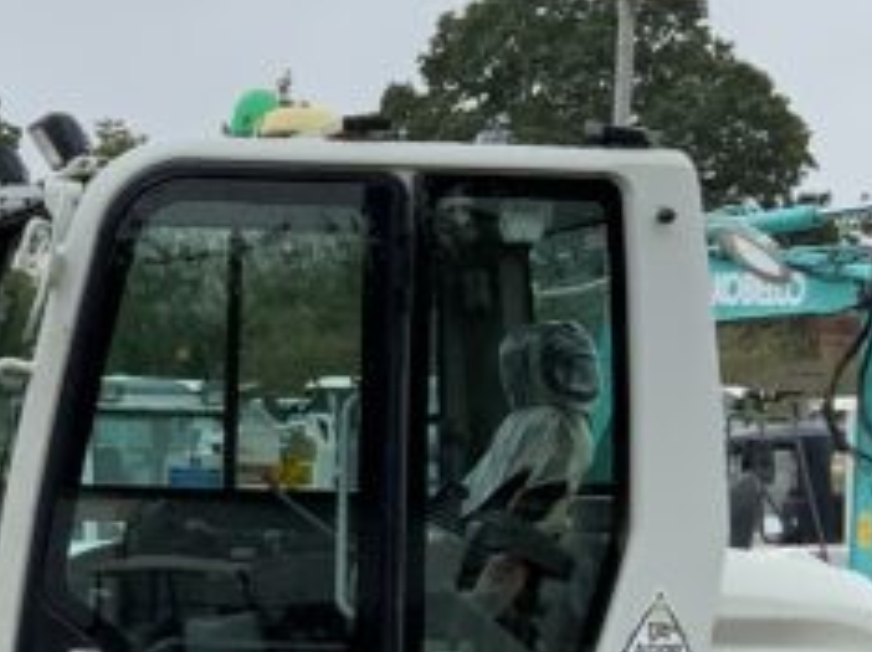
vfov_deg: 11.6
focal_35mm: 127
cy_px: 443
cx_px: -365
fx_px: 3196
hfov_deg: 14.6
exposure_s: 1/683
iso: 16
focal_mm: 3
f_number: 1.8
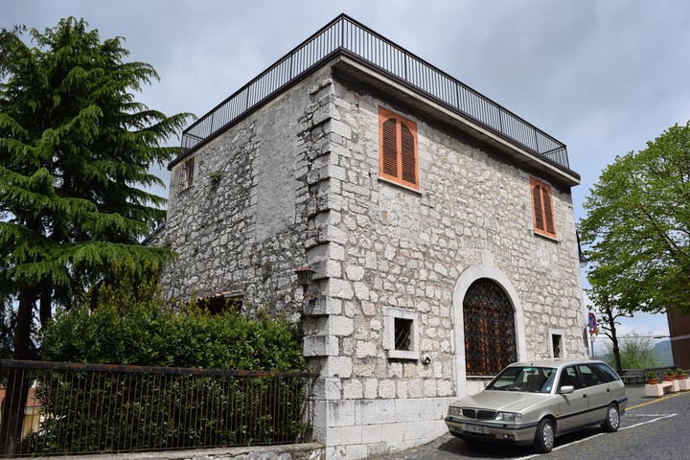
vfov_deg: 47.9
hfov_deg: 67.4
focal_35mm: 27
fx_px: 517
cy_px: 230
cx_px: 345
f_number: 10
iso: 200
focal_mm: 18
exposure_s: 1/400
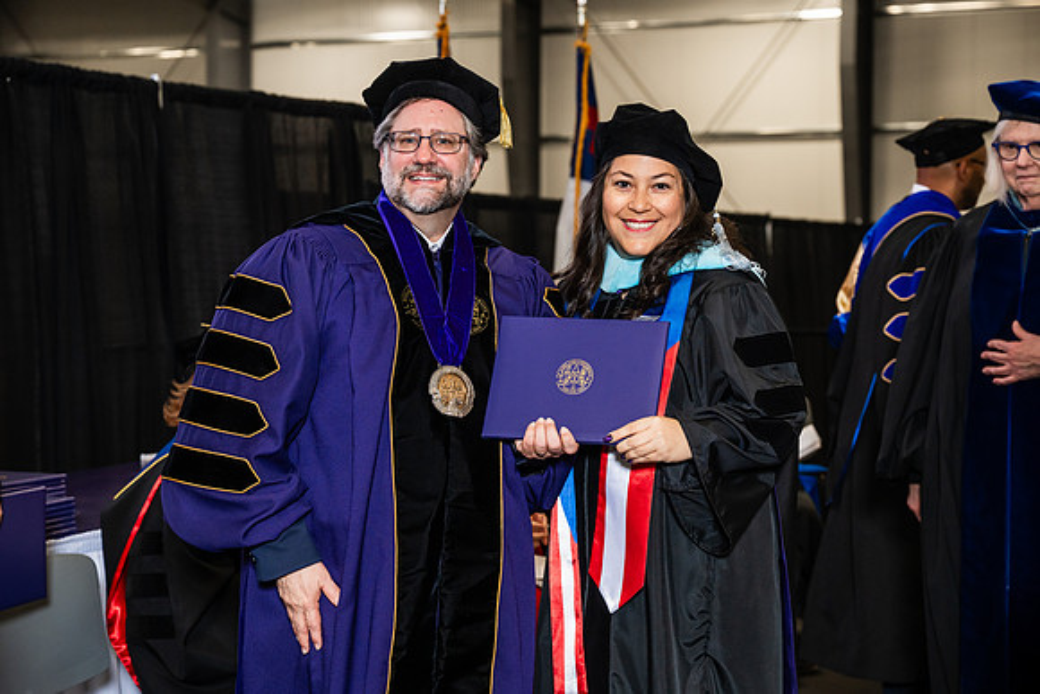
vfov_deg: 20.3
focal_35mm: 67
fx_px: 1936
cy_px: 347
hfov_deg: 30.1
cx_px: 520
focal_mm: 67
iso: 1250
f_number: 4.5
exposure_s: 1/200
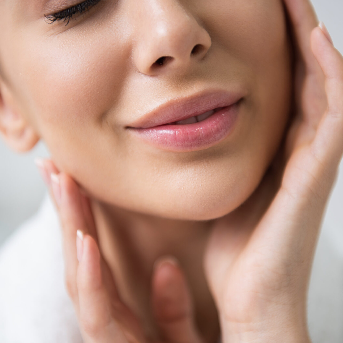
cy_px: 171
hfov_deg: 19.3
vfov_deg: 19.3
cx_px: 187
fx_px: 1009
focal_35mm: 90
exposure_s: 1/200
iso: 160
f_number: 2.8
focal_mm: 70
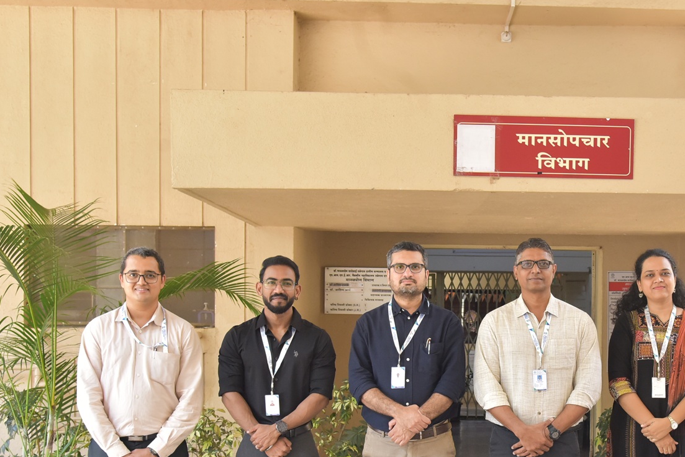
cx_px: 511
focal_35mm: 58
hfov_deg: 33.8
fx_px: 1103
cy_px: 352
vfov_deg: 23.1
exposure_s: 1/125
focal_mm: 32
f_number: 6.3
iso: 1600
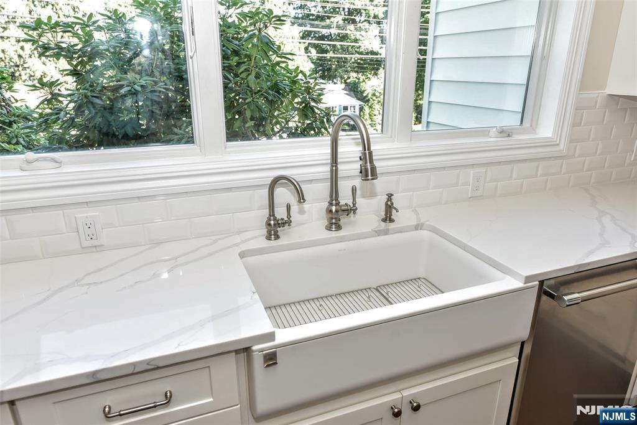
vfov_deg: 53.1
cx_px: 318
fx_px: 425
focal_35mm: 24
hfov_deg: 73.7
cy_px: 212
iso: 800
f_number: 5.6
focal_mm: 24
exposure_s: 1/125
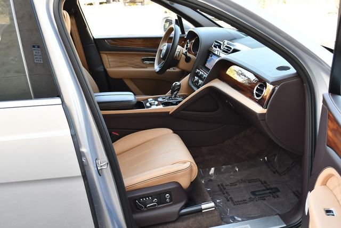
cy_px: 114
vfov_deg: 36.9
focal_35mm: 36
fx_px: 341
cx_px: 170
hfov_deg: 53.1
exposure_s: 1/250
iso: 640
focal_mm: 18
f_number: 3.5
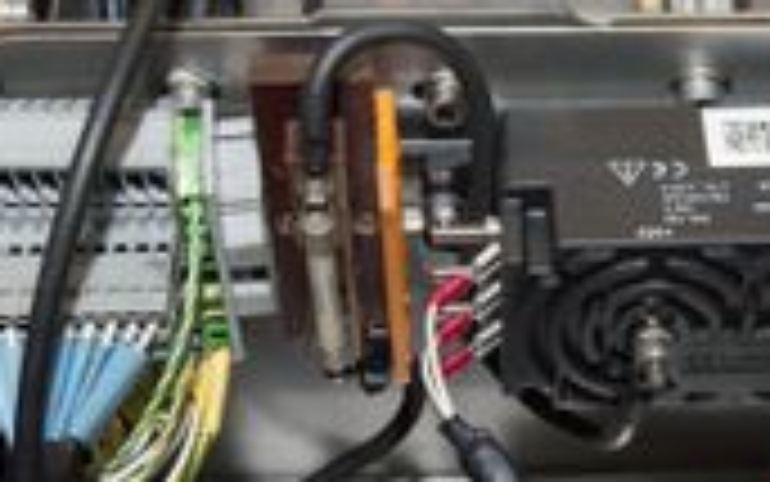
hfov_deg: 19.4
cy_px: 286
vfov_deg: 12.2
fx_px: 2246
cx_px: 545
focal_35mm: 107
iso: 640
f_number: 6.3
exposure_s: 1/80
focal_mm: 35
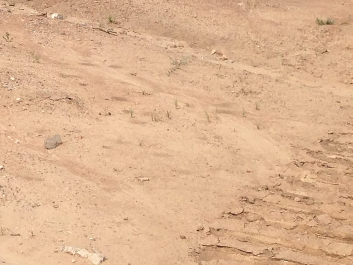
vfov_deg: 10.2
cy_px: -139
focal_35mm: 140
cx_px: -375
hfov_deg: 12.3
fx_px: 1428
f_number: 2.4
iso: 50
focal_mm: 4.12
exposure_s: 1/1595
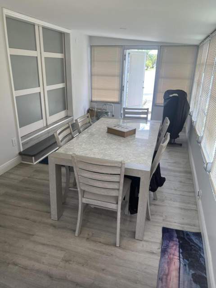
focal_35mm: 26
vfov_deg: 67.3
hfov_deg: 53.1
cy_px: 144
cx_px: 108
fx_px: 216
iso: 40
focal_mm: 5.7
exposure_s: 1/181
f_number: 1.5
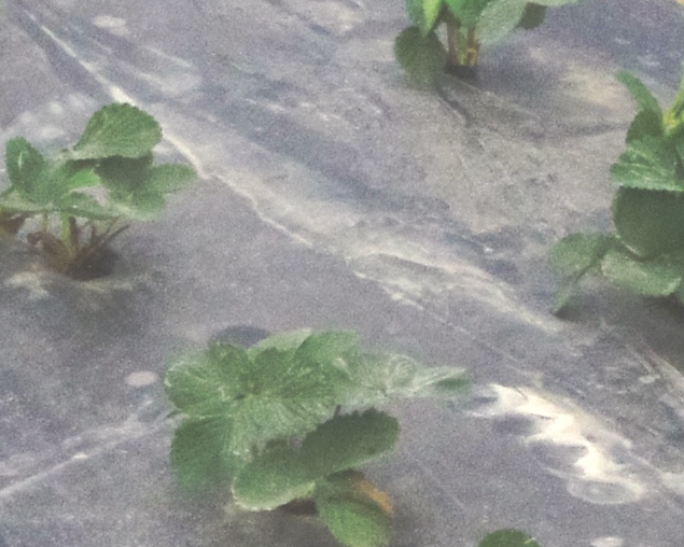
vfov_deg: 4.7
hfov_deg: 5.9
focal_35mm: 329
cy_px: -43
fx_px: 6660
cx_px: 69
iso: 1600
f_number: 16
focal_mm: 35
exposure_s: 1/500
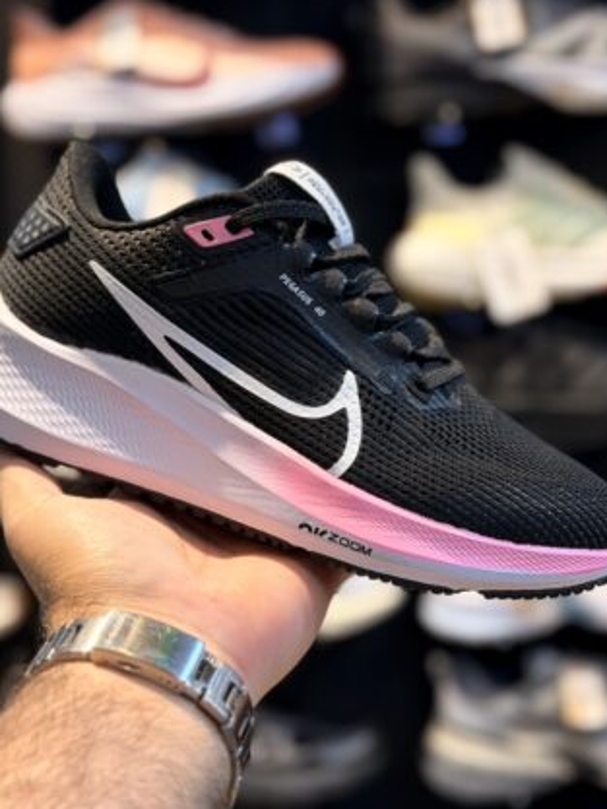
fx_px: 1542
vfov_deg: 29.4
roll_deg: +6.1
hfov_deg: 22.3
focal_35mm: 66
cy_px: 422
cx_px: 293
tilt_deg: -10.3
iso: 64
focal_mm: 6.76
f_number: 1.78
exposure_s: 1/100
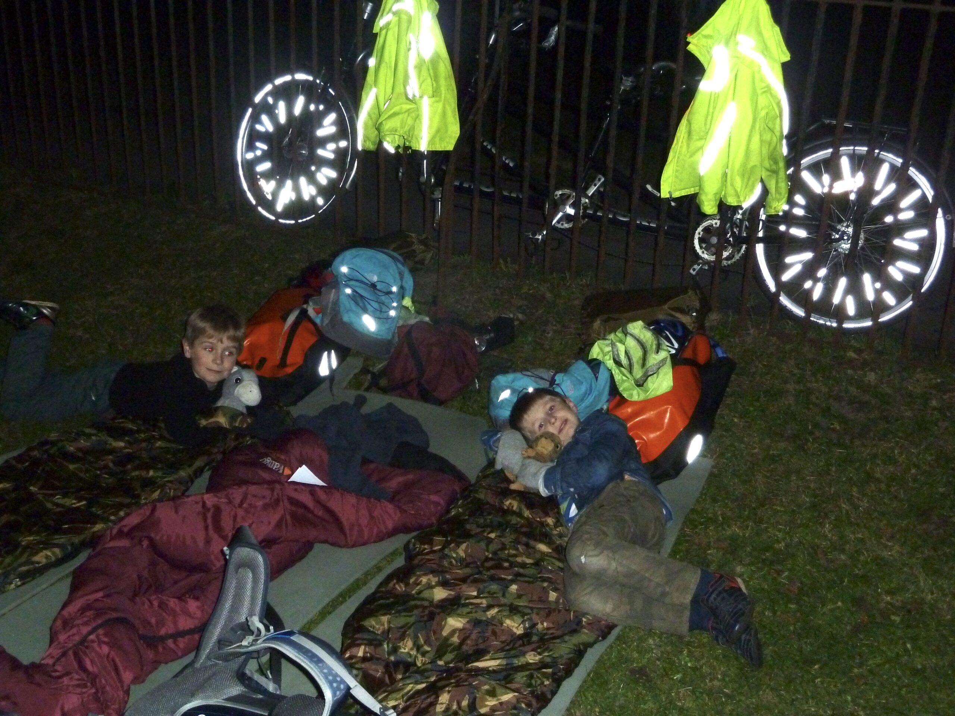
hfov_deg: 50.1
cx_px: 478
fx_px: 1021
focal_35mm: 37
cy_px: 358
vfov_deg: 38.7
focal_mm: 6.1
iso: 400
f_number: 3.6
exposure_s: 1/30
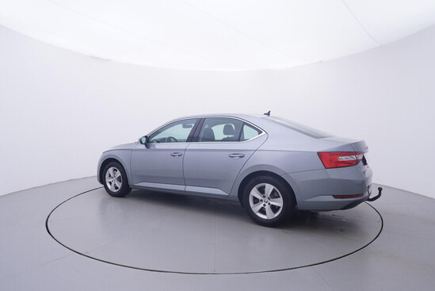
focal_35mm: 22
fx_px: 272
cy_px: 146
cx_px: 218
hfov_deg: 77.3
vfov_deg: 56.2
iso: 200
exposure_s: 1/80
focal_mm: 15
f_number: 5
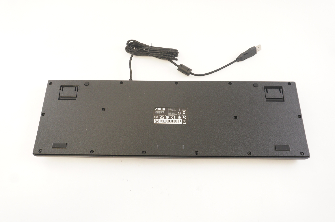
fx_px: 265
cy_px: 111
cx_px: 168
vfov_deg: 45.6
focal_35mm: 28
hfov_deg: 64.6
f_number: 5.6
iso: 500
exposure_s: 1/13
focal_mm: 19
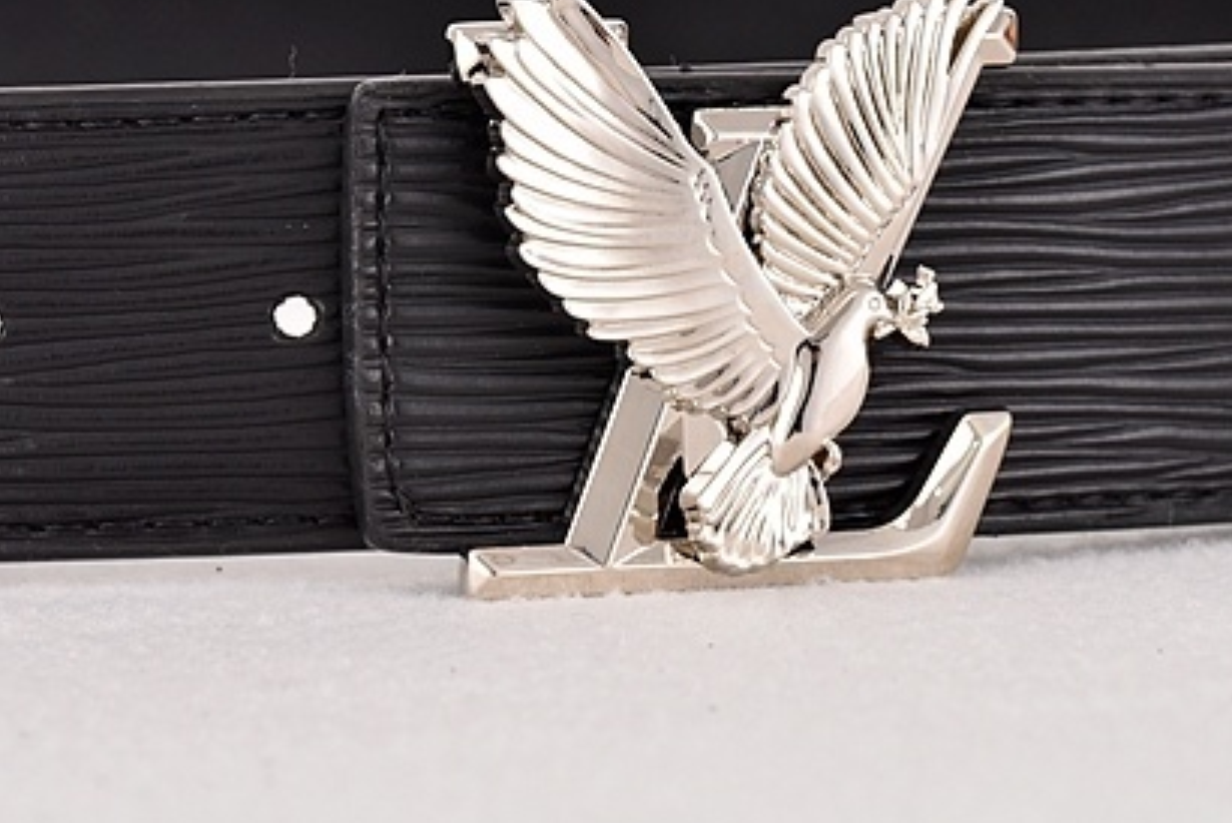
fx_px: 7020
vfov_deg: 6.7
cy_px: 201
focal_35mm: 205
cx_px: 547
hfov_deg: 10.0
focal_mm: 105
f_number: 16
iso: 1100
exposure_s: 1/125
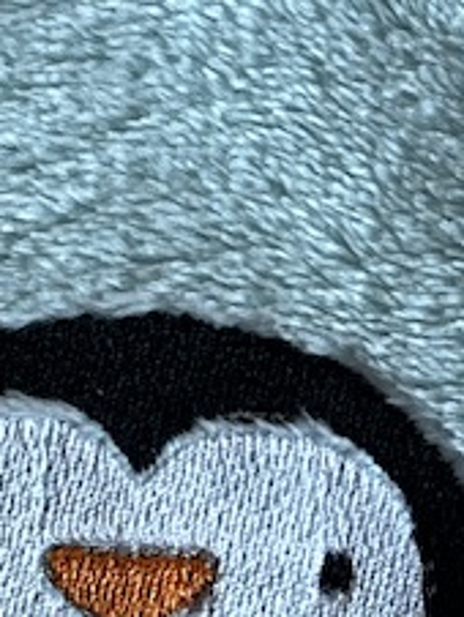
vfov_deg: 12.0
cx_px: 300
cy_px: 502
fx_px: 2926
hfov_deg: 9.1
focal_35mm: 164
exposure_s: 1/100
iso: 25
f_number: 1.8
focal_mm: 3
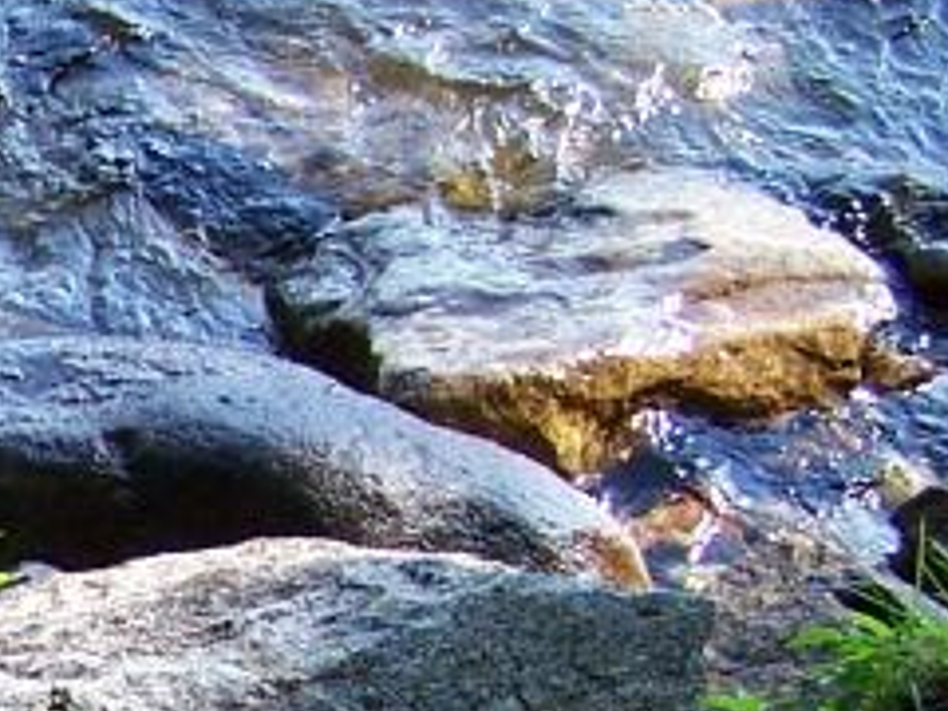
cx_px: -707
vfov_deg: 9.0
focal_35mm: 162
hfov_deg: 11.4
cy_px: 1015
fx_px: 4437
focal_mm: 6.3
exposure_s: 1/180
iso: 80
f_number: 2.8
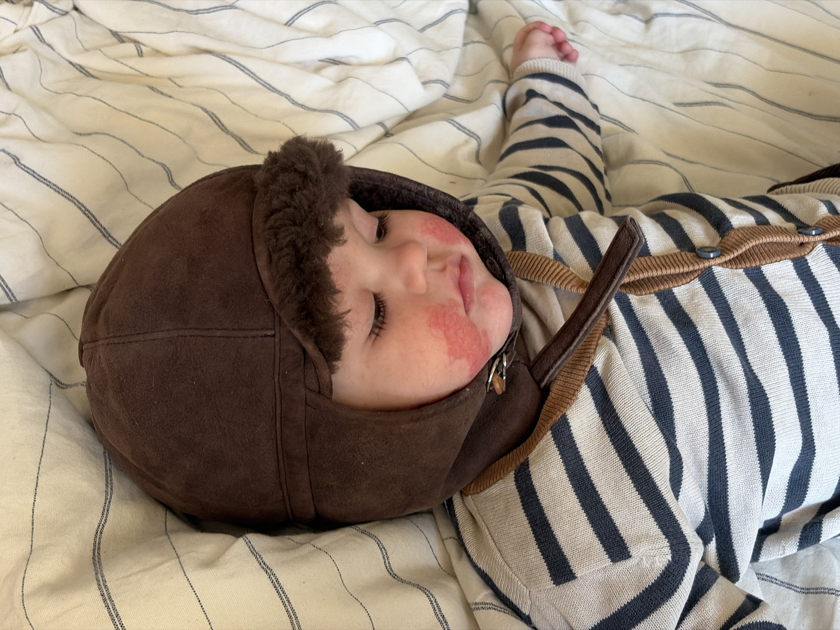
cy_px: 315
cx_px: 420
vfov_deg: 28.0
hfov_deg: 36.8
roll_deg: -10.7
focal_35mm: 52
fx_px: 1262
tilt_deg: -42.0
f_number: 1.6
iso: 200
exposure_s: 1/40
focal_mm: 5.96
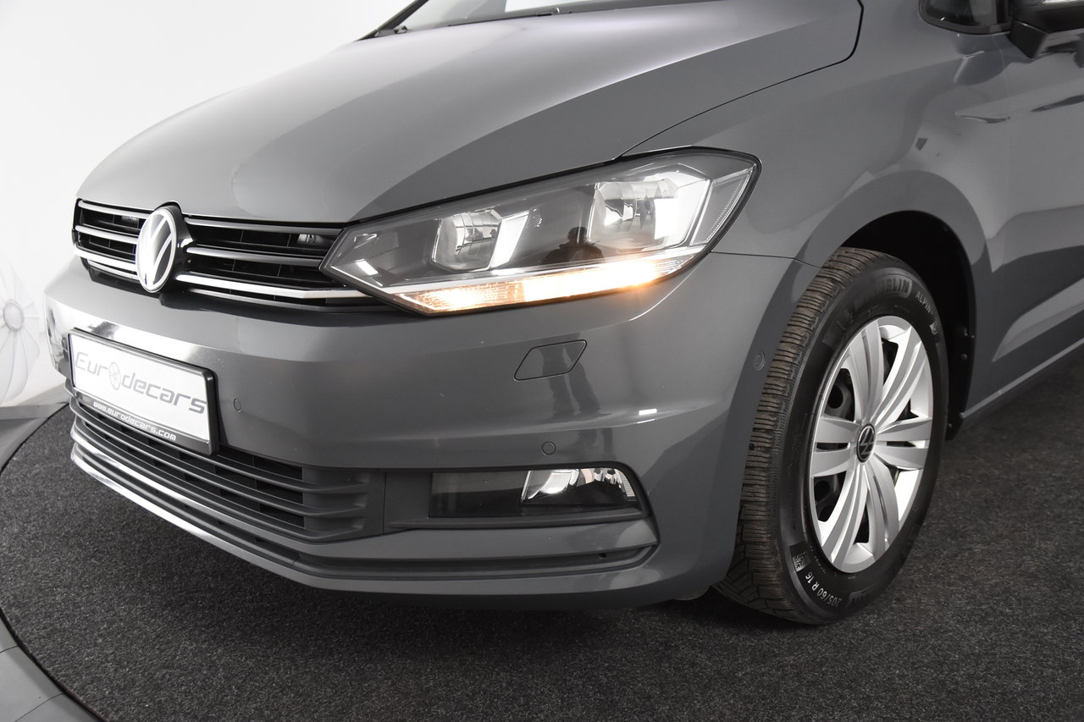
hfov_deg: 53.1
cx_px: 542
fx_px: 1084
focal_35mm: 36
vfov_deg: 36.9
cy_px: 361
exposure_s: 1/80
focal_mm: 24
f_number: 4.5
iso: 1600
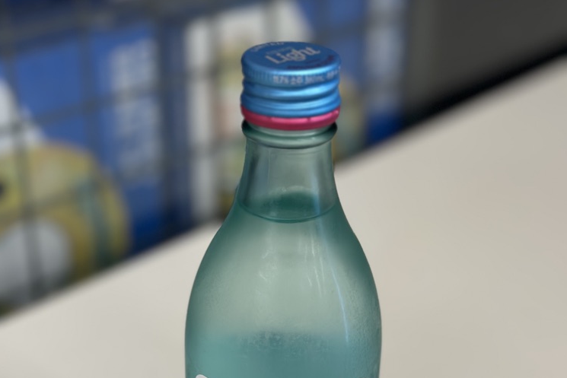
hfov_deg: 30.1
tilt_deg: -32.4
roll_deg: -1.3
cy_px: 355
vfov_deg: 19.9
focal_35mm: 67
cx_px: 283
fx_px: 1055
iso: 80
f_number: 1.78
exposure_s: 1/120
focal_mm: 6.86
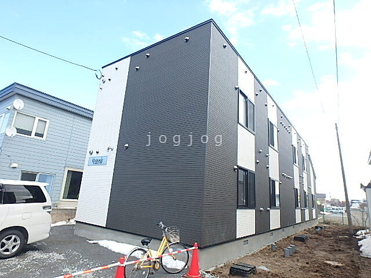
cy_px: 139
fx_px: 225
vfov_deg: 63.4
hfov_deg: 79.0
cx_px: 186
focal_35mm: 21
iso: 125
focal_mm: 3.7
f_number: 3.5
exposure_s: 1/320
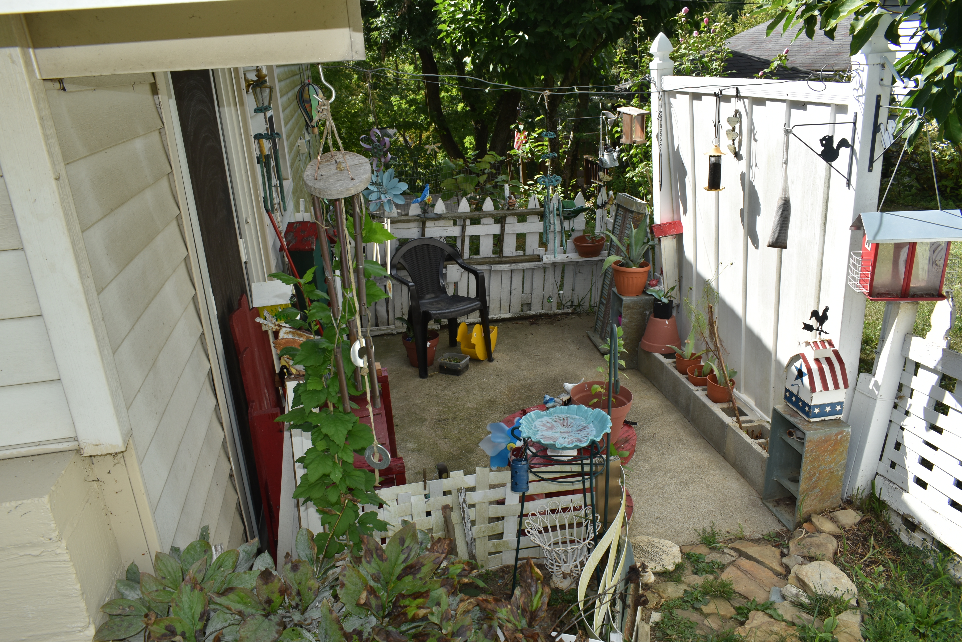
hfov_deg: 67.4
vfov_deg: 47.9
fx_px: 721
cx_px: 481
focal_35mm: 27
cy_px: 321
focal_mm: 18
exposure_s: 1/200
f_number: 9
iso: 100
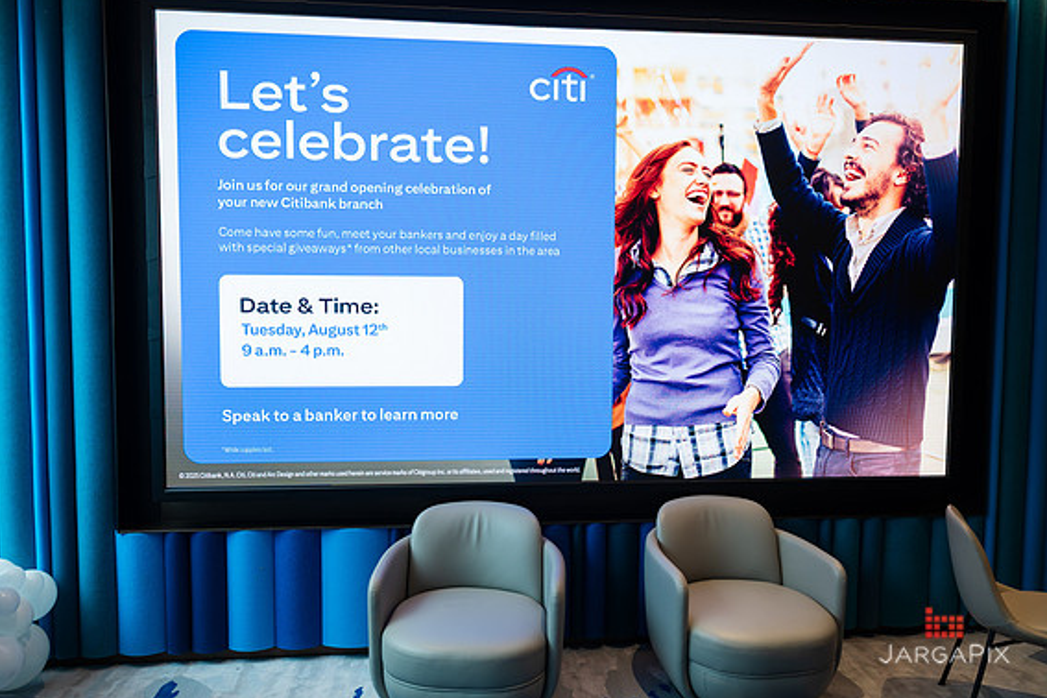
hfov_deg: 71.5
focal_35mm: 25
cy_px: 347
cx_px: 521
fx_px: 727
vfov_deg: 51.3
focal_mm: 24
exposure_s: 1/160
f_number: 3.2
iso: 400
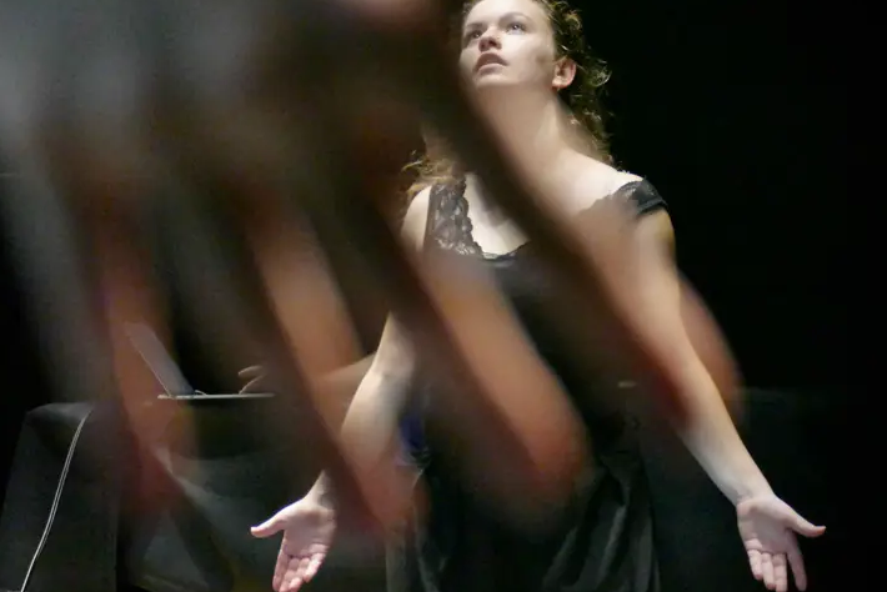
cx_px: 332
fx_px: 5694
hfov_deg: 8.9
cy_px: 322
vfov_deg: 6.0
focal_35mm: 231
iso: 3200
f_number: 3.9
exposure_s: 1/200
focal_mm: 59.97
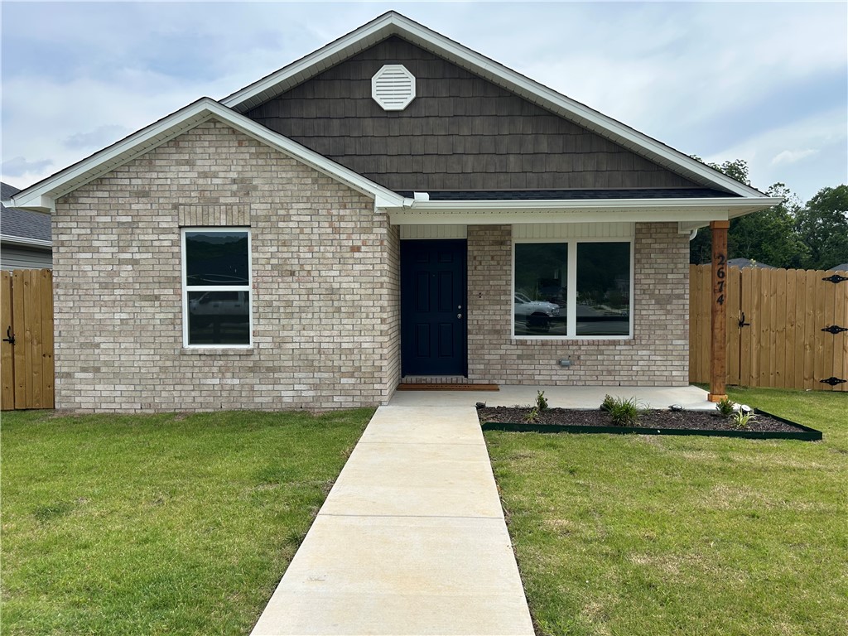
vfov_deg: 53.1
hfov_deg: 67.3
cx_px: 424
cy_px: 318
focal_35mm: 26
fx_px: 637
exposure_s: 1/3968
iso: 50
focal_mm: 5.7
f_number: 1.5
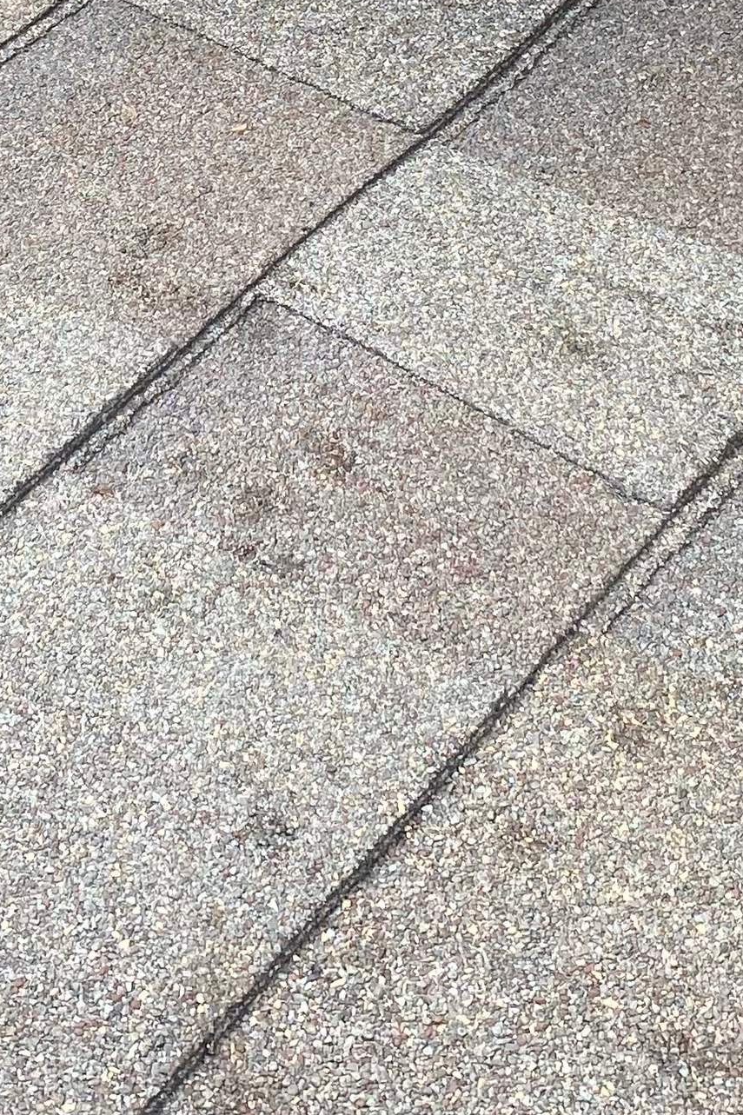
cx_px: 275
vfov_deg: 22.7
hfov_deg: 16.0
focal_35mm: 85
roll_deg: +27.6
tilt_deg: -8.6
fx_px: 2632
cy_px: -87
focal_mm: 4.25
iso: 32
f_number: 1.8
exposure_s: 1/431
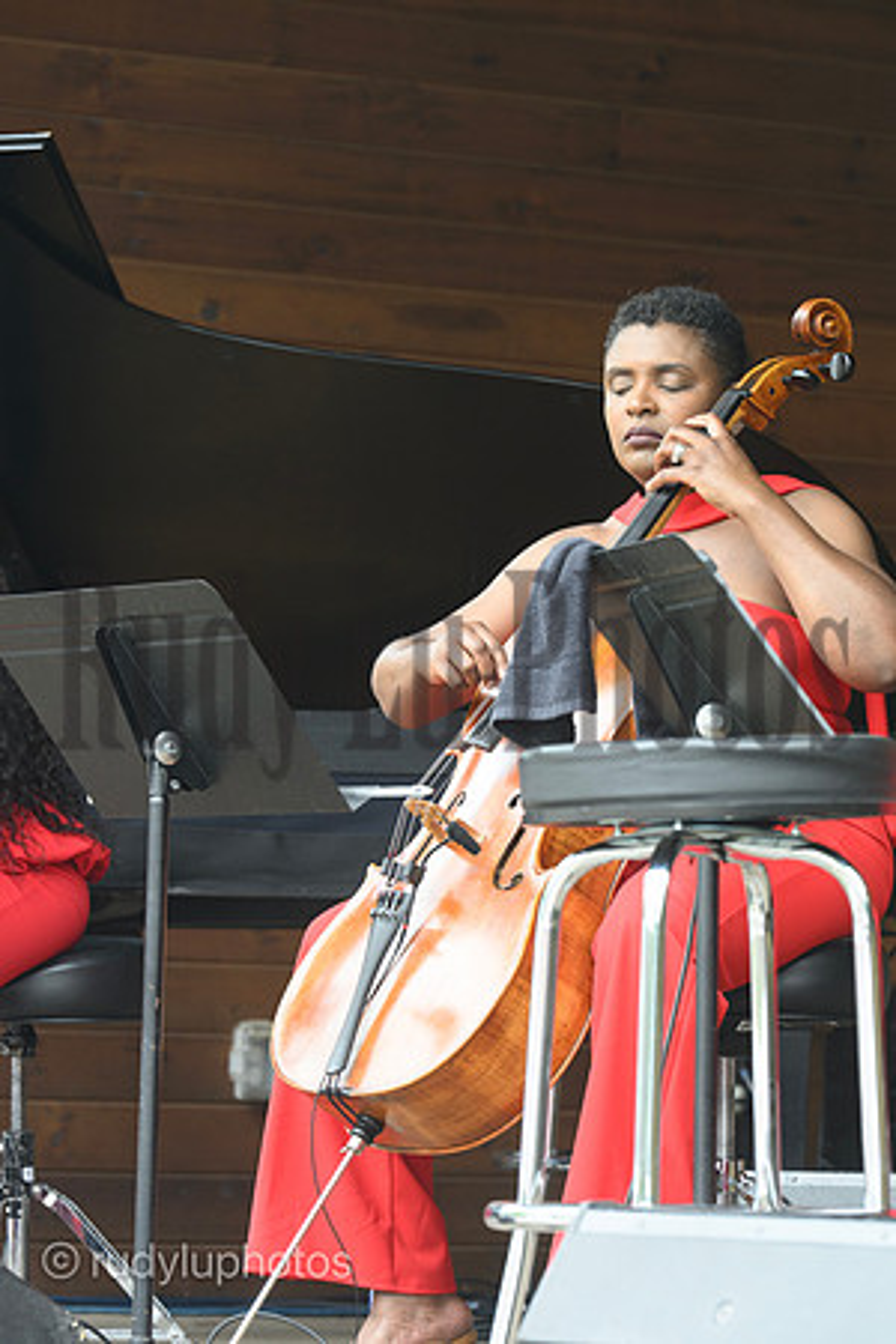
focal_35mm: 180
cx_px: 448
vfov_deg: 11.4
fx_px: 6719
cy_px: 672
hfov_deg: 7.6
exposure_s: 1/200
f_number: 8
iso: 1600
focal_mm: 180
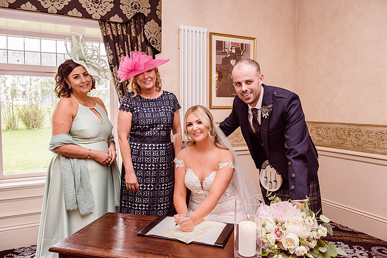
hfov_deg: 63.6
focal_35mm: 29
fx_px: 312
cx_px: 194
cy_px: 129
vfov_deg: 45.0
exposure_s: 1/100
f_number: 5.6
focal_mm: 29
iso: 400
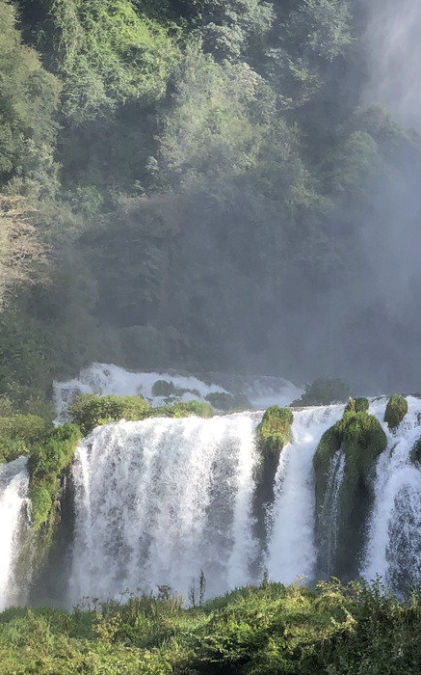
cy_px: 16
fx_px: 2315
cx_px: 387
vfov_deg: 16.3
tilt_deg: +19.5
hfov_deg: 10.3
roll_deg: +0.5
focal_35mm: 126
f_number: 2.4
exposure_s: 1/376
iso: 16
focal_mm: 6
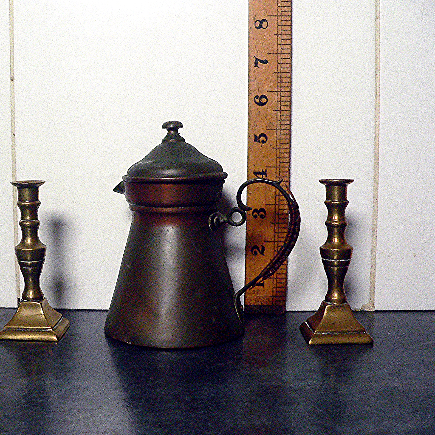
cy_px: 215
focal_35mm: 43
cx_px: 143
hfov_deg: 38.7
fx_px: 611
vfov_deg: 39.2
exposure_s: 1/80
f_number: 2.8
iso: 400
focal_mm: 6
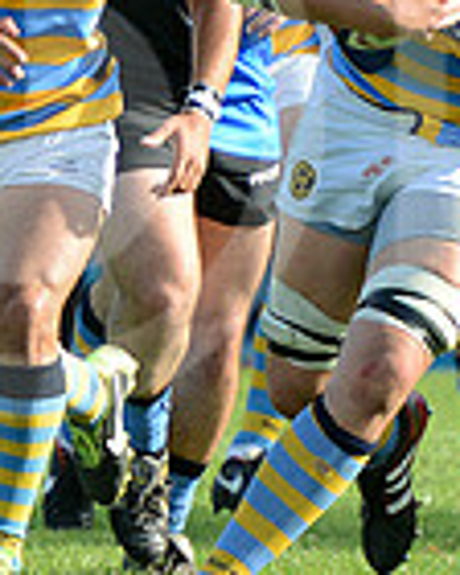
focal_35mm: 1050
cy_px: 125
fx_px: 17869
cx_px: 727
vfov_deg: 1.8
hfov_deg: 1.5
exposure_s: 1/800
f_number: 4
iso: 500
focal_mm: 270
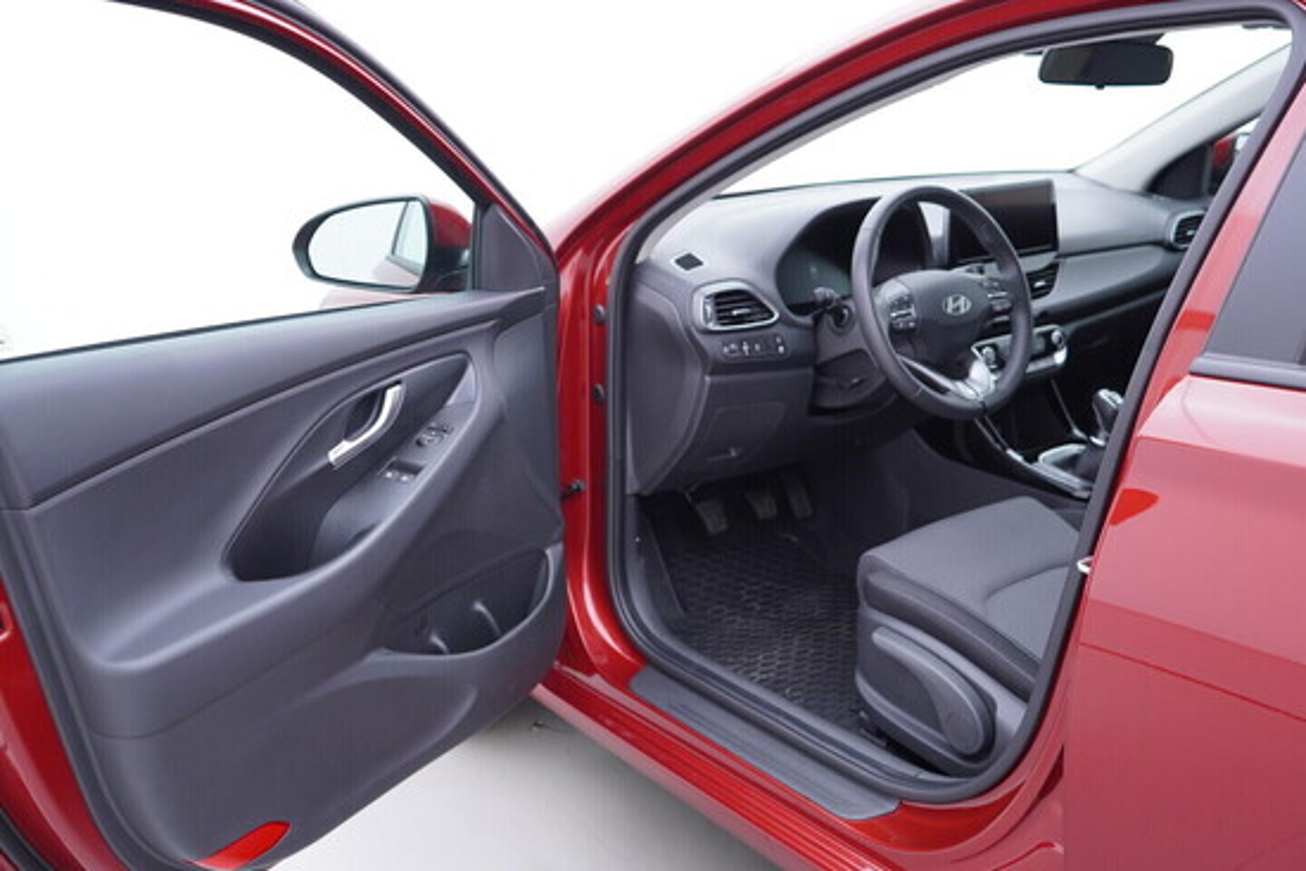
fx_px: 1306
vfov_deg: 36.9
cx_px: 653
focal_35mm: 36
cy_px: 436
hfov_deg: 53.1
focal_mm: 24
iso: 200
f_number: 2.8
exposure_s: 1/40
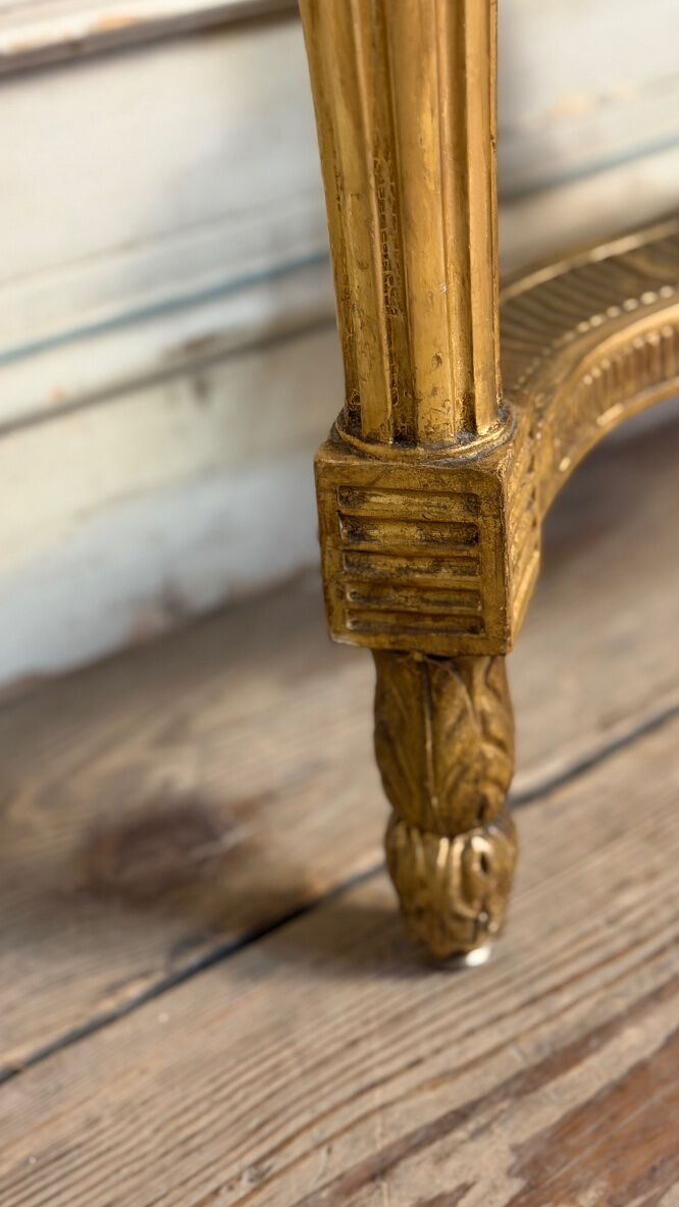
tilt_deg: -31.3
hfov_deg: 22.6
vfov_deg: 39.2
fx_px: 1696
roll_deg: +5.5
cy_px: 600
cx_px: 385
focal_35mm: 53
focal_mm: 6.76
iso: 400
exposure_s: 1/33
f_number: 1.78
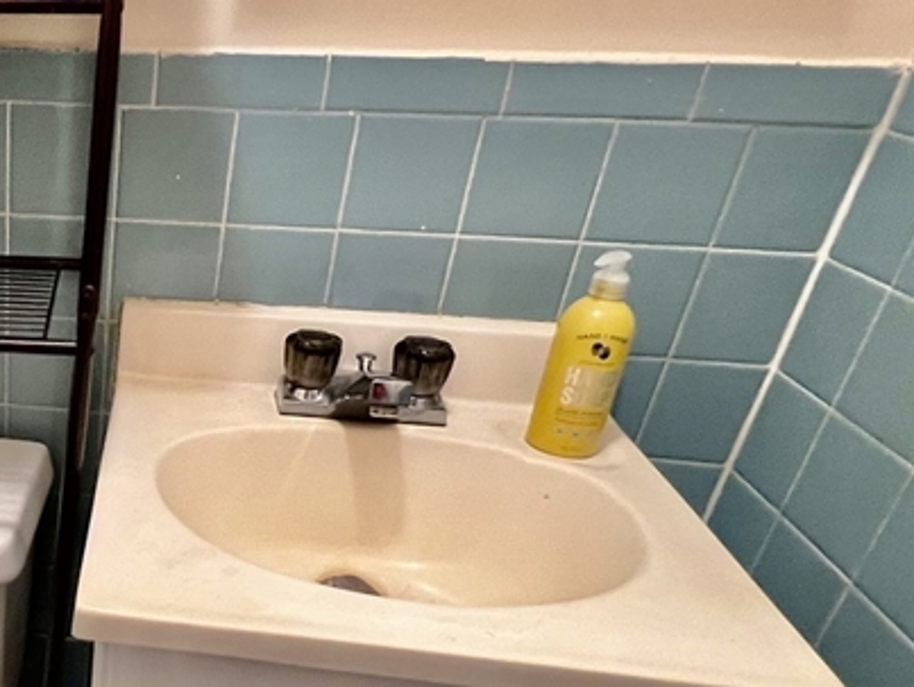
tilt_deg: -29.4
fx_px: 872
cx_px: 0
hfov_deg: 46.3
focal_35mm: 33
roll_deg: +0.6
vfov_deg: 42.4
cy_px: 458
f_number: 1.8
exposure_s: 1/60
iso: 500
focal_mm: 1.57
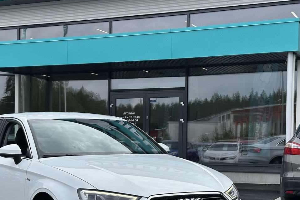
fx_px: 625
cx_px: 93
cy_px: 150
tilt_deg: -0.5
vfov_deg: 18.1
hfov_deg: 26.8
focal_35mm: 75
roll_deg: -0.4
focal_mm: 6.86
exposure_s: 1/5263
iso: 64
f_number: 1.78
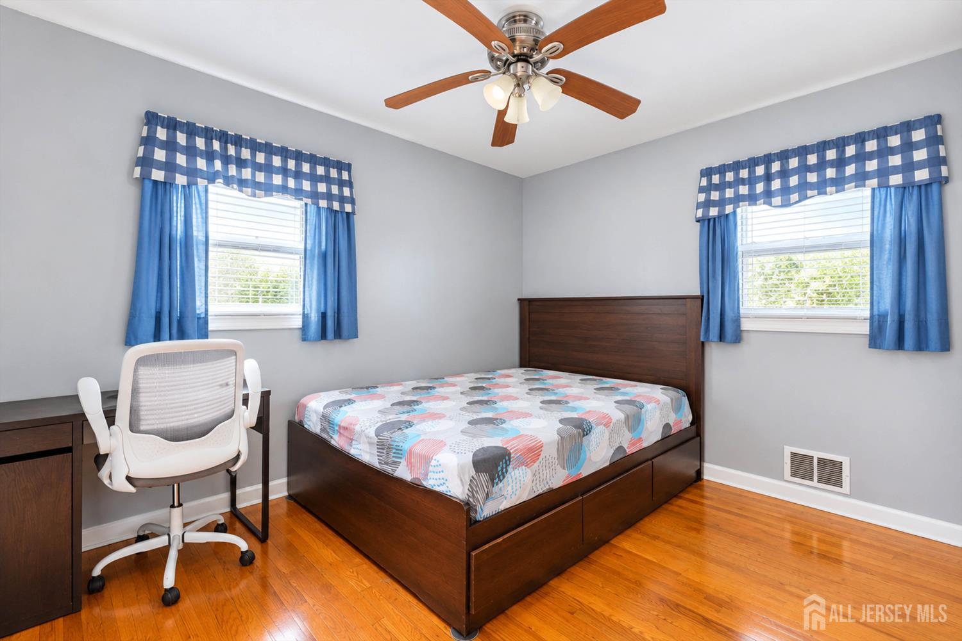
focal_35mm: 16
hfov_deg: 95.0
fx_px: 441
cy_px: 320
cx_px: 481
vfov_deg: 72.1
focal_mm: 16.5
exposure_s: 1/30
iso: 100
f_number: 4
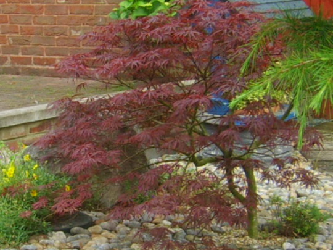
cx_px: 166
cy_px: 125
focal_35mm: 38
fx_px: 366
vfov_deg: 37.7
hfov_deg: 49.0
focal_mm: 7.8
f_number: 4
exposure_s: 1/160
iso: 50
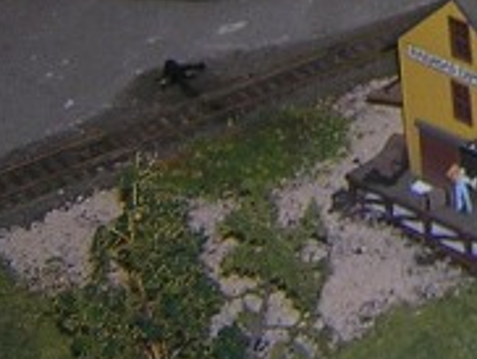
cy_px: -312
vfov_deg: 9.0
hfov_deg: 11.6
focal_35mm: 158
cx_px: 857
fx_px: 2180
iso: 100
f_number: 2.6
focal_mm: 4.7
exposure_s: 1/60.1
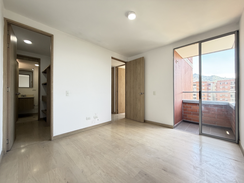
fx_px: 99
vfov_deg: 85.7
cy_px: 92
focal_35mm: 14
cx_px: 122
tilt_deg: +0.2
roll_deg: +0.3
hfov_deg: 102.1
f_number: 2.2
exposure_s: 1/121
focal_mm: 2.22
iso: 320
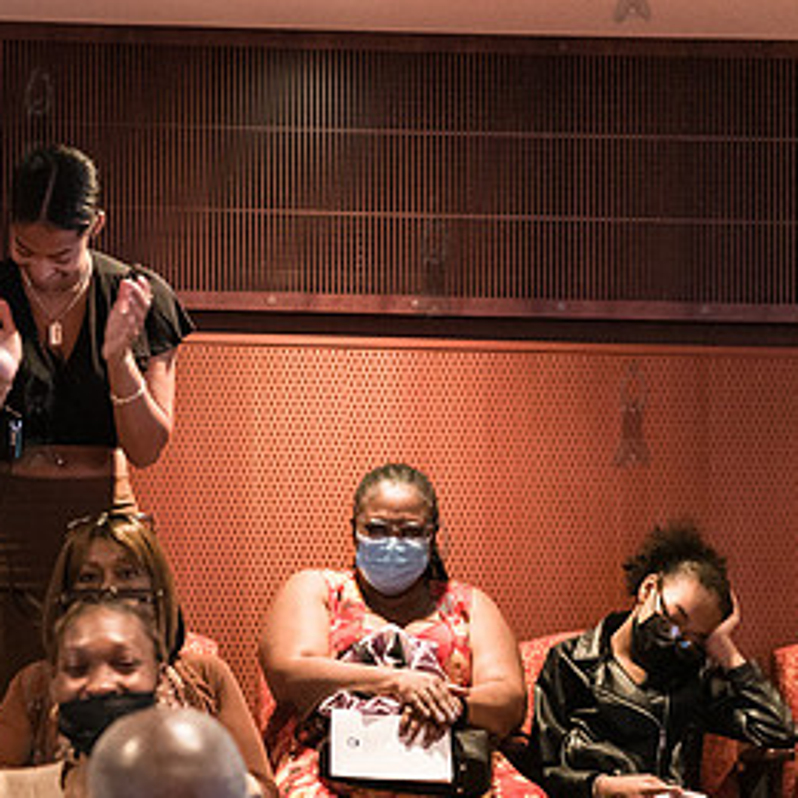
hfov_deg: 15.3
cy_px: 413
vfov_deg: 15.6
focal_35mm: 112
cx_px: 37
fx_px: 2921
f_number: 2.8
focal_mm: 58
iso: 4000
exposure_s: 1/100
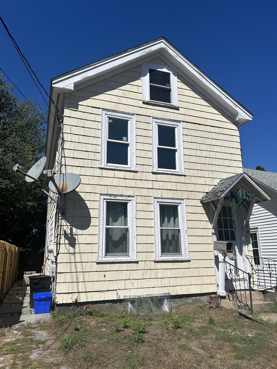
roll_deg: +0.7
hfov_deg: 53.1
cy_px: 184
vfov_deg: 67.3
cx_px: 138
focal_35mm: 26
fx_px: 277
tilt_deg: +11.4
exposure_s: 1/10309
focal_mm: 5.7
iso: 50
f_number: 1.5
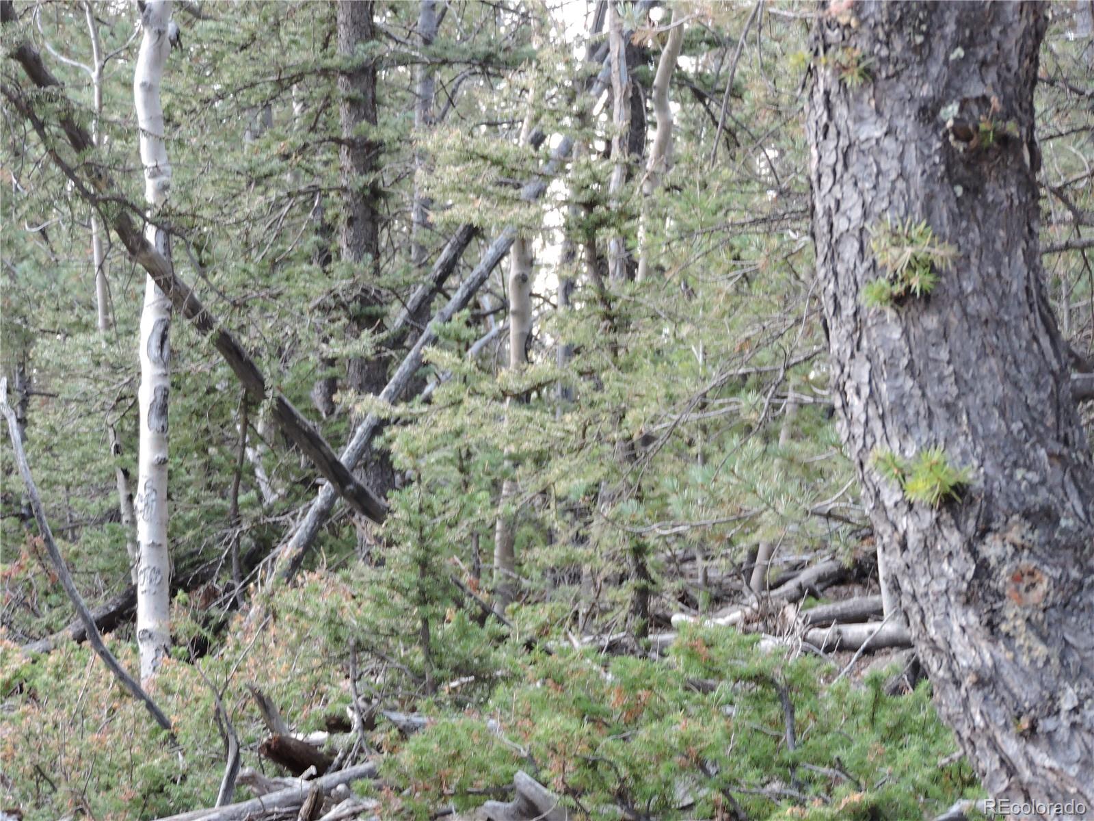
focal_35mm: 120
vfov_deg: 12.3
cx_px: 547
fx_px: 3792
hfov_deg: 16.4
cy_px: 410
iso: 400
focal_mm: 21.4
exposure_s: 1/60
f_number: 4.2
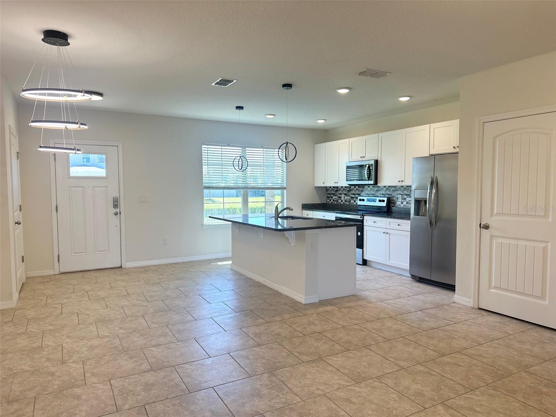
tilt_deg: -2.3
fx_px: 385
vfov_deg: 56.8
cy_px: 208
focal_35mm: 24
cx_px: 278
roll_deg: +0.6
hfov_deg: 71.6
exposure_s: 1/164
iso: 100
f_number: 1.78
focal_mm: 6.86
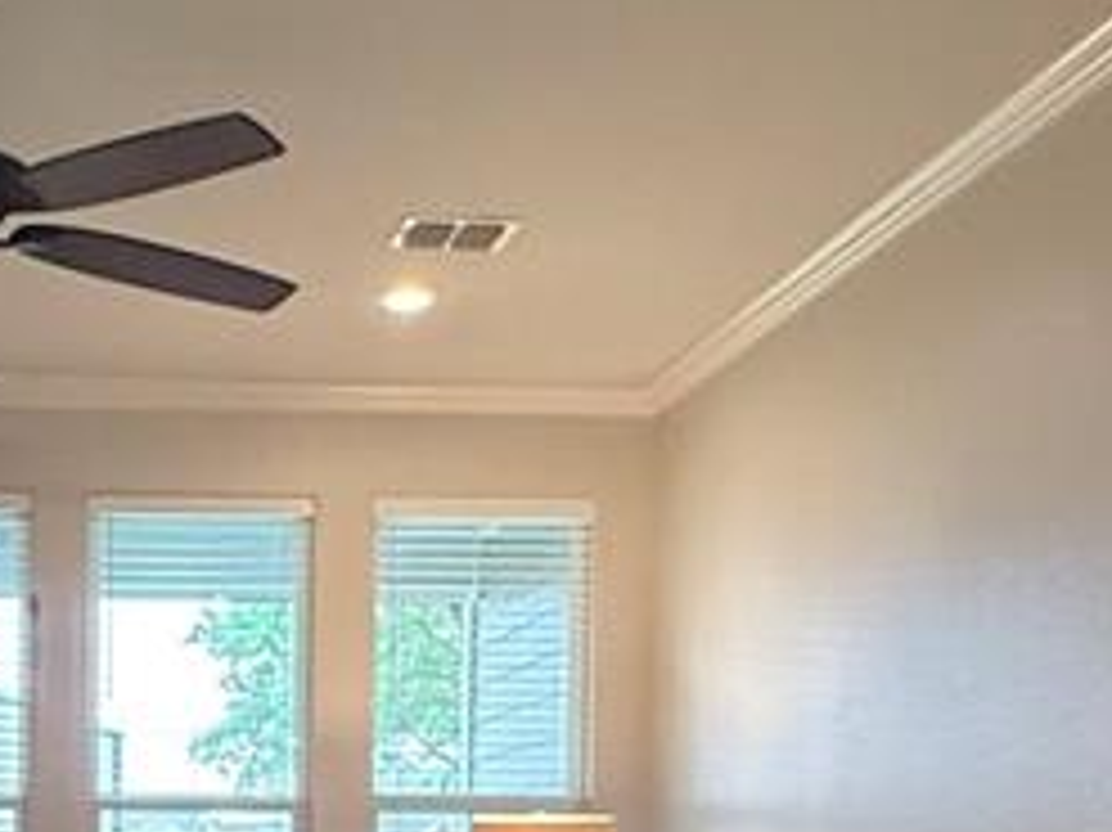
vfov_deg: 23.6
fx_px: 1862
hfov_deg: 31.7
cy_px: 917
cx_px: 113
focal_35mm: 58
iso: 400
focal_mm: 2.22
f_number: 2.2
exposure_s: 1/120
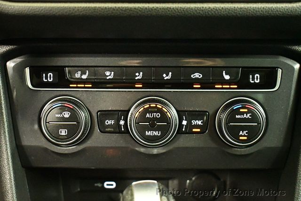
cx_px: 150
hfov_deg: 32.4
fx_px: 519
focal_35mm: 62
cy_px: 100
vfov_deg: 22.0
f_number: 4.2
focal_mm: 31
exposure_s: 1/60
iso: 12800
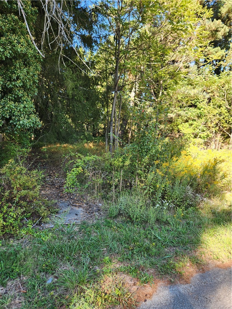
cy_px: 154
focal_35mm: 23
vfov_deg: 73.9
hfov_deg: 58.9
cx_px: 116
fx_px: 206
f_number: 1.8
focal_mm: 5.4
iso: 25
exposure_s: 1/180
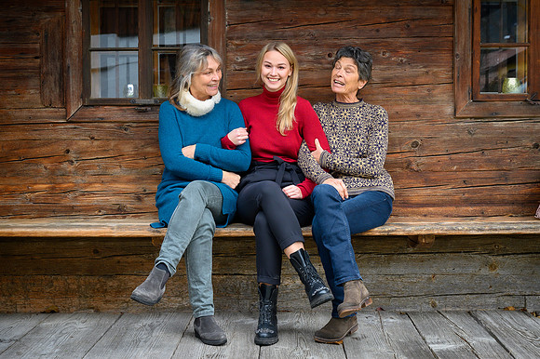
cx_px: 292
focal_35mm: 55
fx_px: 827
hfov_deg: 36.2
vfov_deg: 24.5
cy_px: 165
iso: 640
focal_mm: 51
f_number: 5
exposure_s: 1/100
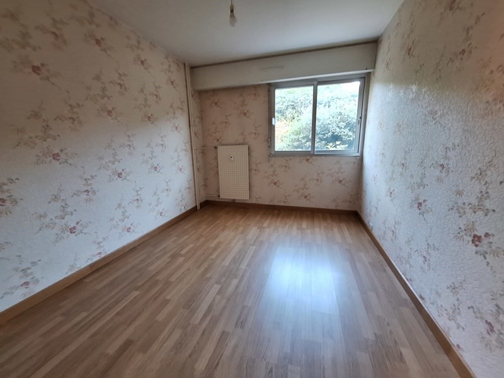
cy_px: 189
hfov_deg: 106.2
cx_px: 252
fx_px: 189
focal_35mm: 13
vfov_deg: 89.9
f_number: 2.2
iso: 200
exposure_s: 1/33
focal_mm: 1.74
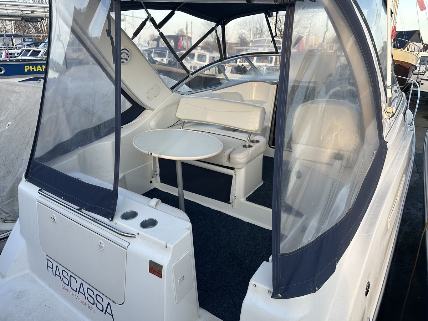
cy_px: 160
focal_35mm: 24
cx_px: 214
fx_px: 297
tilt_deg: -19.3
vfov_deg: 56.8
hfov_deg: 71.6
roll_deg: -1.6
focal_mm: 6.86
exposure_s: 1/381
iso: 80
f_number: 1.78
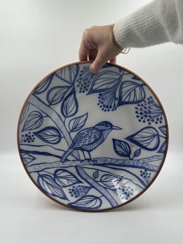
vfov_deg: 39.7
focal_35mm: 48
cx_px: 92
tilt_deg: -16.1
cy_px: 122
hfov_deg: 30.3
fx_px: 338
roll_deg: -0.2
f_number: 1.78
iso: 64
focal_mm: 6.86
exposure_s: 1/279
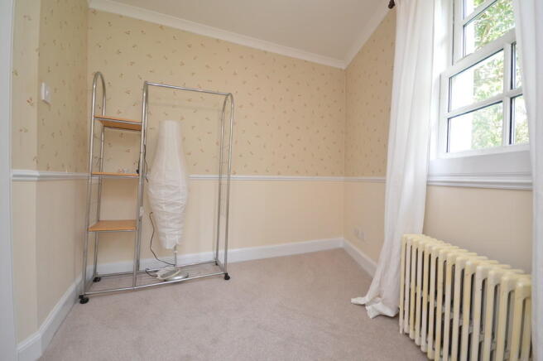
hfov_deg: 100.4
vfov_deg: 77.2
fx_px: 226
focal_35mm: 15
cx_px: 272
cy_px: 180
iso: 400
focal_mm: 10
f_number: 4.5
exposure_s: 1/80
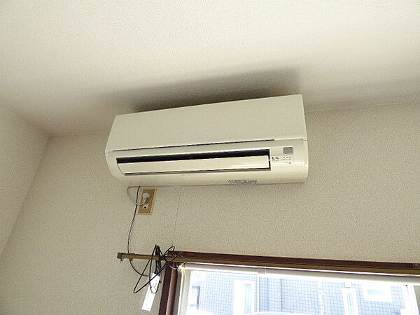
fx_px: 243
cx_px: 210
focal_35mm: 20
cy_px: 158
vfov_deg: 66.0
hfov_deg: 81.7
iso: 160
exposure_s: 1/60
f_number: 3.2
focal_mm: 3.58
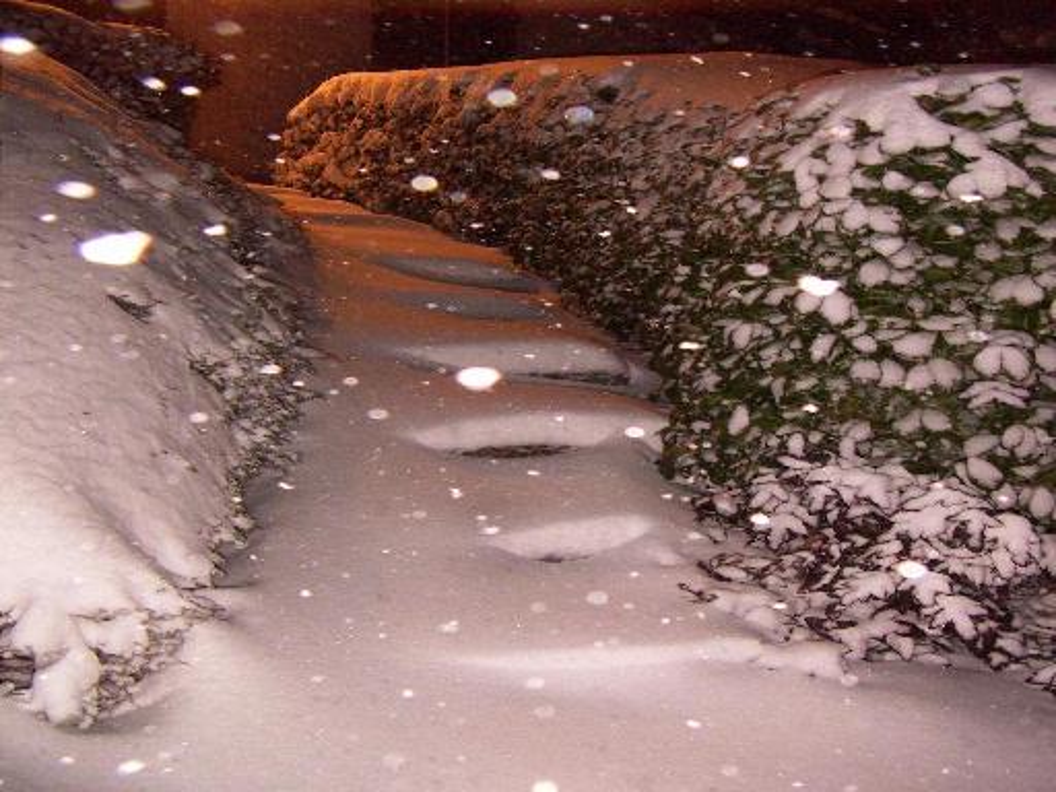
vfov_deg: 39.7
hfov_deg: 51.4
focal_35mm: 36
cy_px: 396
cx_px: 528
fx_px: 1098
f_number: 2.8
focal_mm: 4.7
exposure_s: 1/50
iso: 200
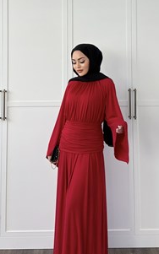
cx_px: 80
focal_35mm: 45
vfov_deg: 44.3
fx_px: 312
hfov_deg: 28.6
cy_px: 113
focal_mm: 6.76
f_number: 1.78
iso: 250
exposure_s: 1/831
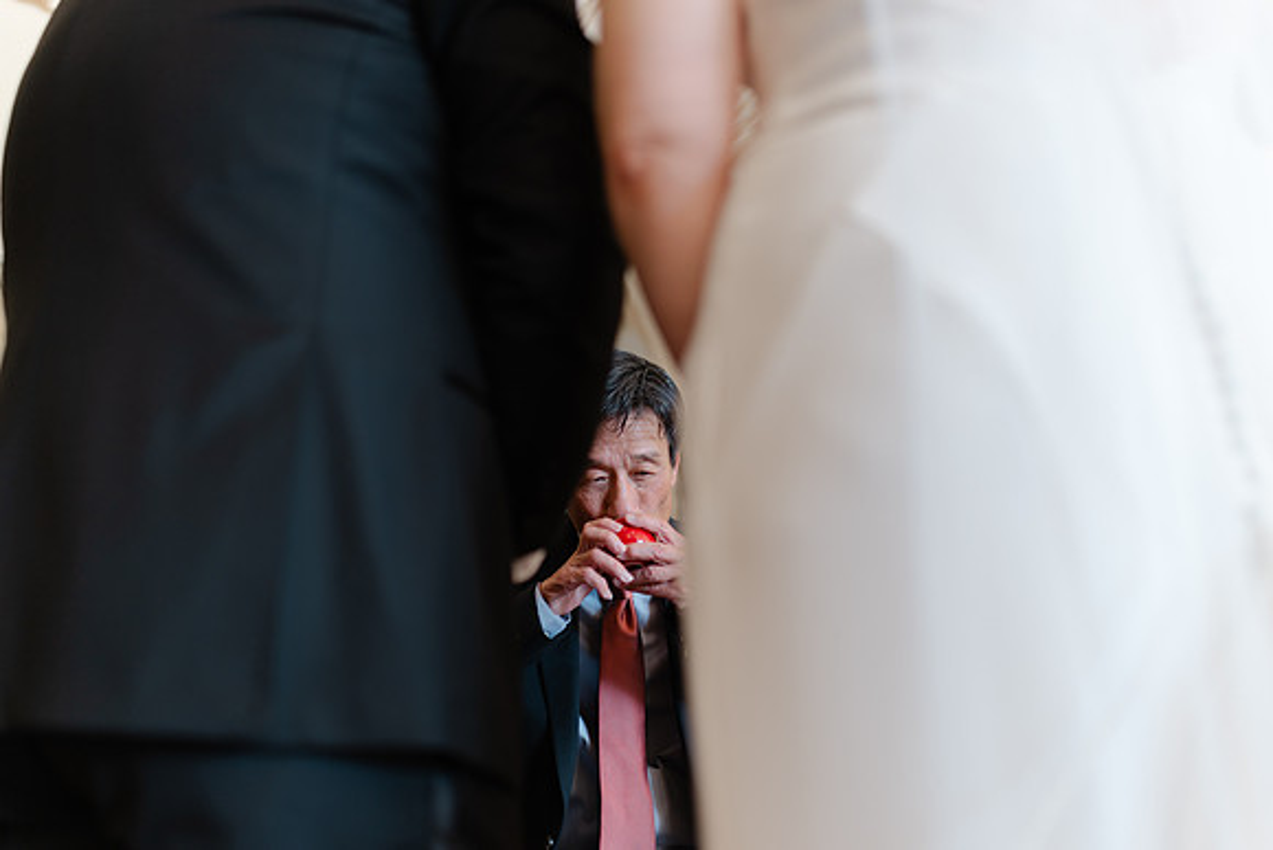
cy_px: 425
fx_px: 1238
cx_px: 636
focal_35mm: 35
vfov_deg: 37.9
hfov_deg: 54.4
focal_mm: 35
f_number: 1.4
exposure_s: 1/160
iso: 200
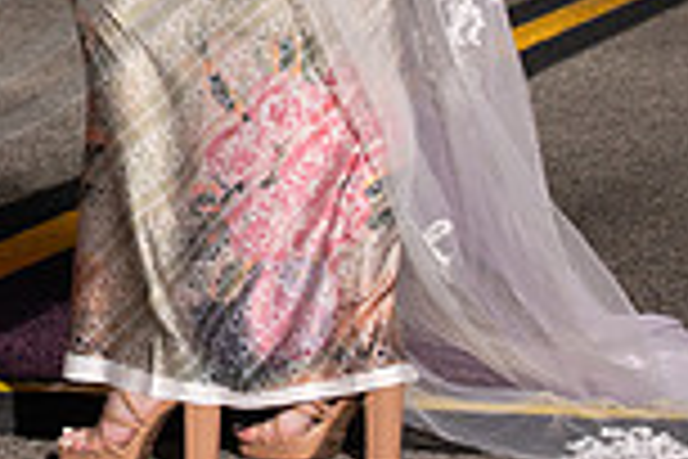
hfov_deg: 7.7
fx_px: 5064
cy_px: -288
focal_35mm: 265
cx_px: -184
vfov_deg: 5.1
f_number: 6.3
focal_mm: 70
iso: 1000
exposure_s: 1/200
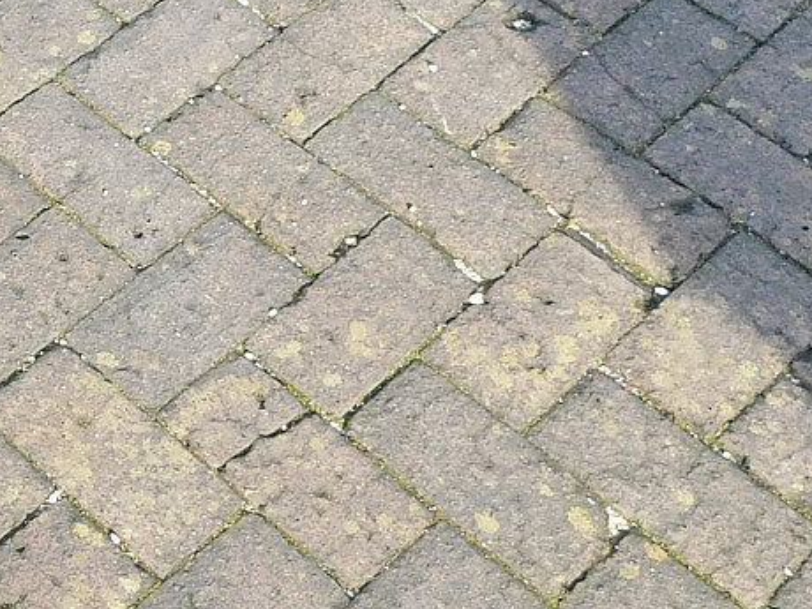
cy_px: 145
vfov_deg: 18.3
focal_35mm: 80
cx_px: -318
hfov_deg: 21.4
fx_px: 1877
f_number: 3
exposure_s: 1/160
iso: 125
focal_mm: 4
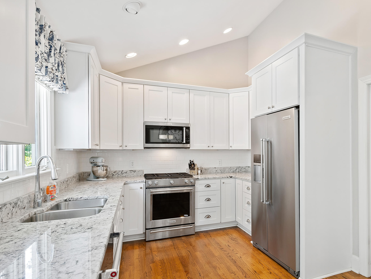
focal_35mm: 19
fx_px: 204
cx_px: 229
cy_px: 154
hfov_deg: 83.2
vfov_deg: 68.5
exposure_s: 1/2
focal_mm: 10
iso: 100
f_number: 8
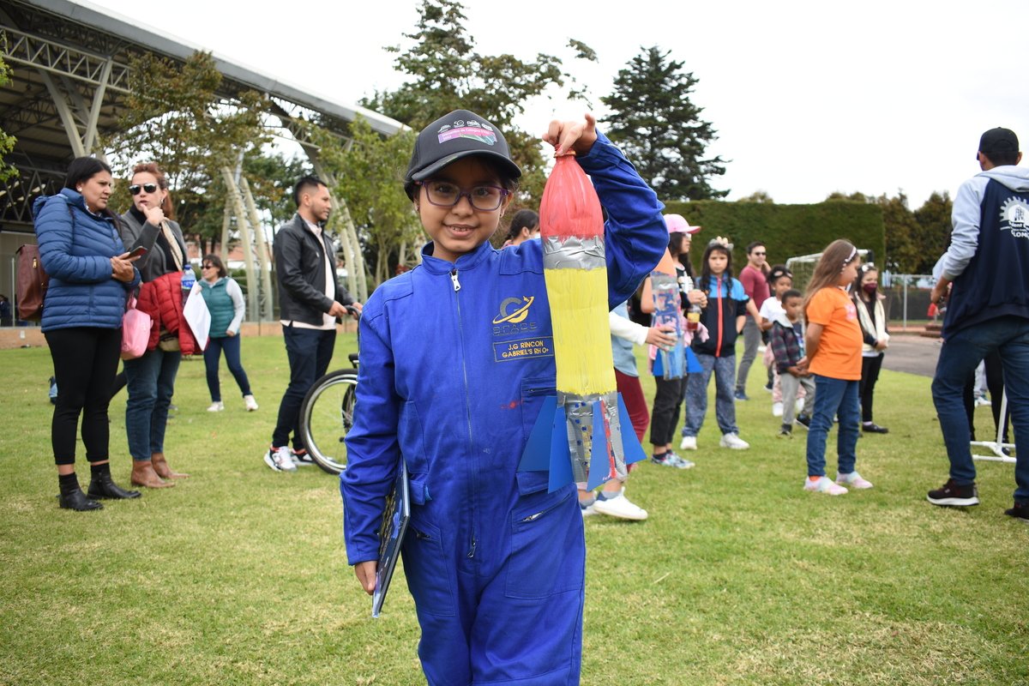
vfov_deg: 43.6
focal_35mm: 30
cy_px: 343
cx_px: 514
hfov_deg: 61.9
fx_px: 857
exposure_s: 1/250
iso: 100
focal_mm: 20
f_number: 4
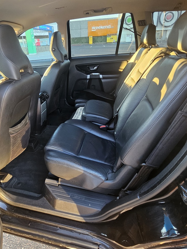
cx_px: 73
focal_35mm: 19
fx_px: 137
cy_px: 106
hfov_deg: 67.9
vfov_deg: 84.1
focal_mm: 2.2
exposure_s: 1/70.8
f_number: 2.2
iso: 250
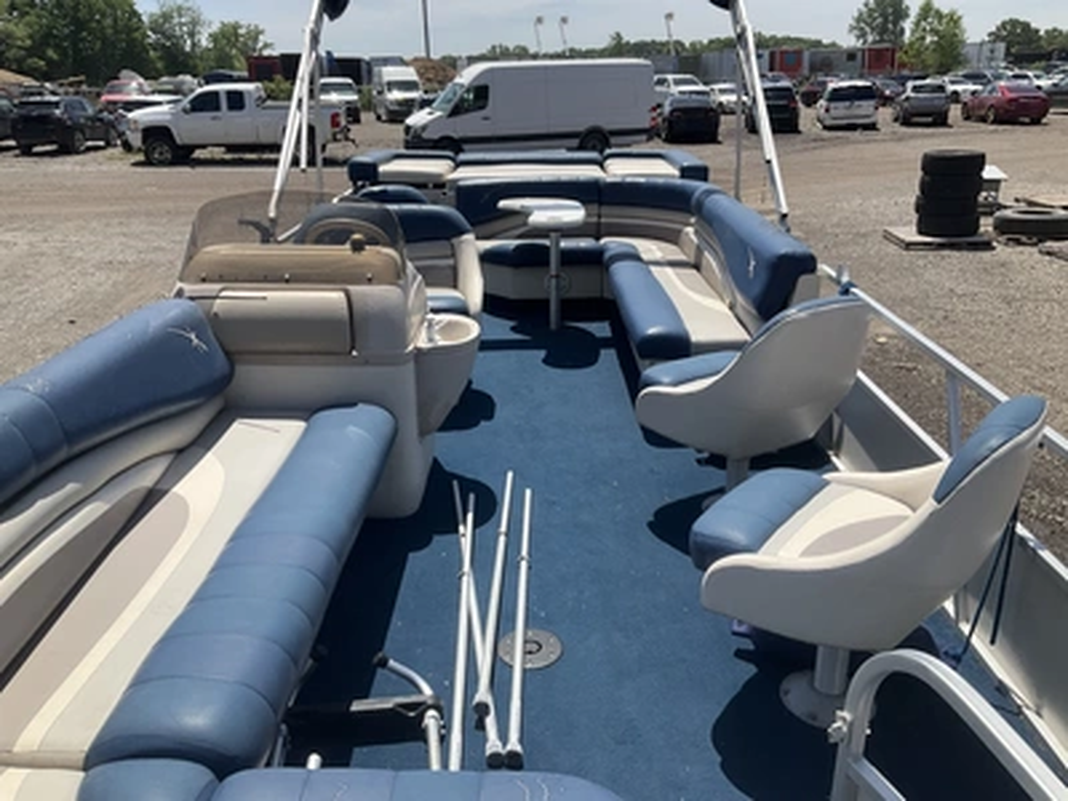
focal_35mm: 29
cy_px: 400
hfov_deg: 61.7
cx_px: 534
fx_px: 895
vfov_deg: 48.2
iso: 25
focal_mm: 3
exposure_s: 1/1730
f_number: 1.8
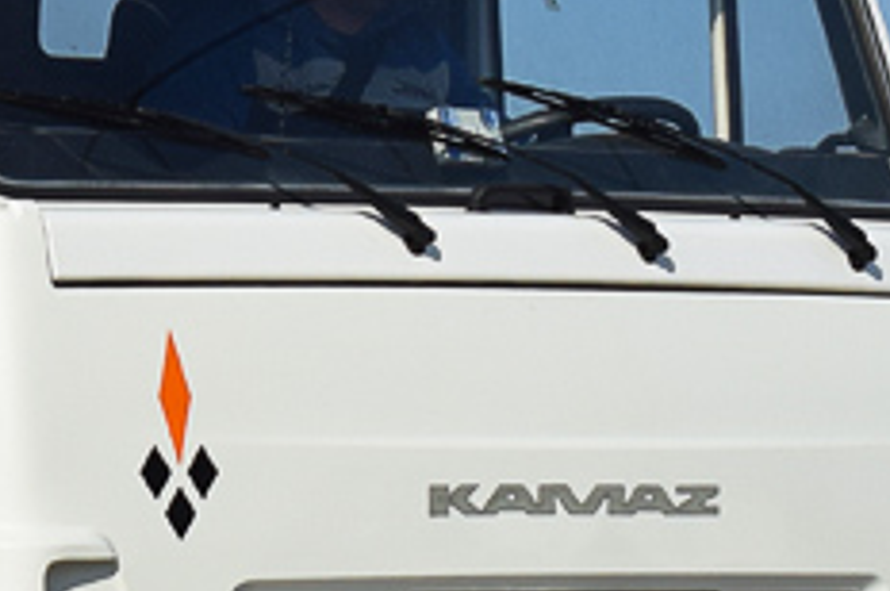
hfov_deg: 5.1
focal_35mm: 404
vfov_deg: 3.4
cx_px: -537
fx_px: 9974
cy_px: 134
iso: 200
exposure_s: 1/1250
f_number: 8
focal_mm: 52
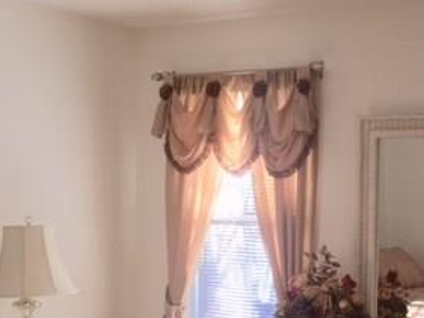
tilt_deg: -5.9
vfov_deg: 21.8
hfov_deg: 28.2
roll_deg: -2.1
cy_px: 288
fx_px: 809
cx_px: 389
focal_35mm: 66
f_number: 2.2
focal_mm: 4.15
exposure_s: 1/55
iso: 32
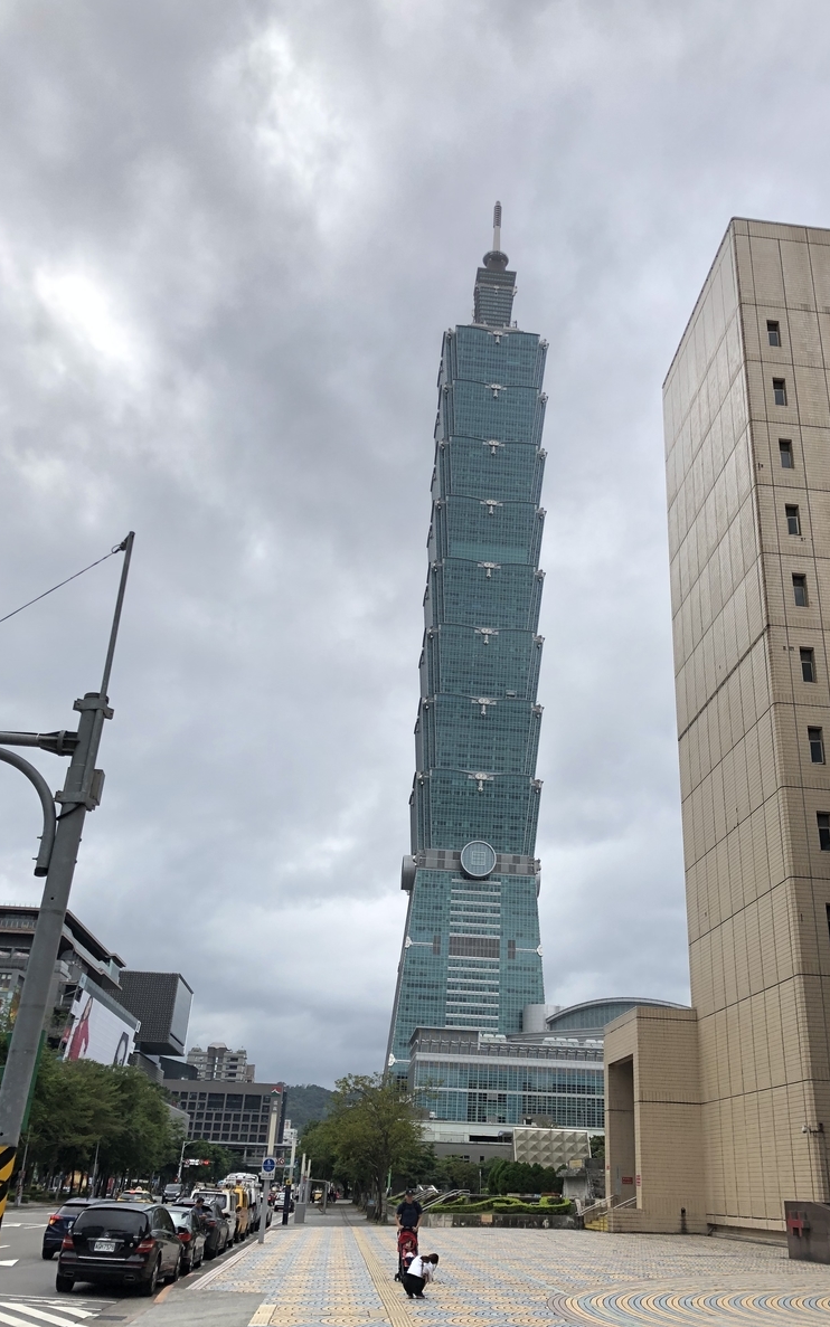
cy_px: 657
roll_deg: -0.6
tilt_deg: +26.5
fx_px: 1086
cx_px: 478
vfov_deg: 62.9
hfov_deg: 41.7
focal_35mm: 30
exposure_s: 1/1333
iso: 20
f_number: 1.8
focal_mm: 4
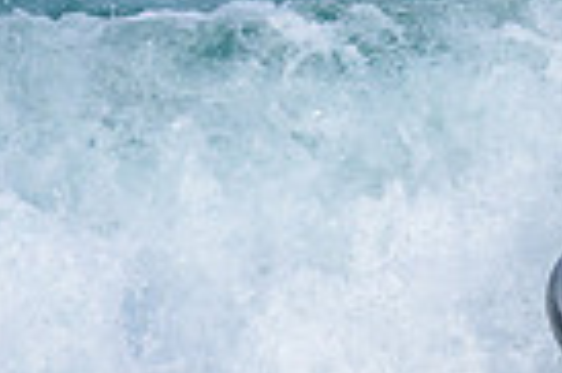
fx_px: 72676
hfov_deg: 0.4
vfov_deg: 0.3
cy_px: 207
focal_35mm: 4661
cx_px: 677
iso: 250
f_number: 6.3
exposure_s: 1/2000
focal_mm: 800
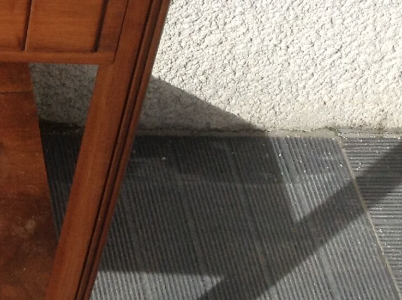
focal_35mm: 116
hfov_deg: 15.1
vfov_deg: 12.4
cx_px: -284
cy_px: -73
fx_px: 1346
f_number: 2.4
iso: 25
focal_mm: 3.3
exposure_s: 1/1114
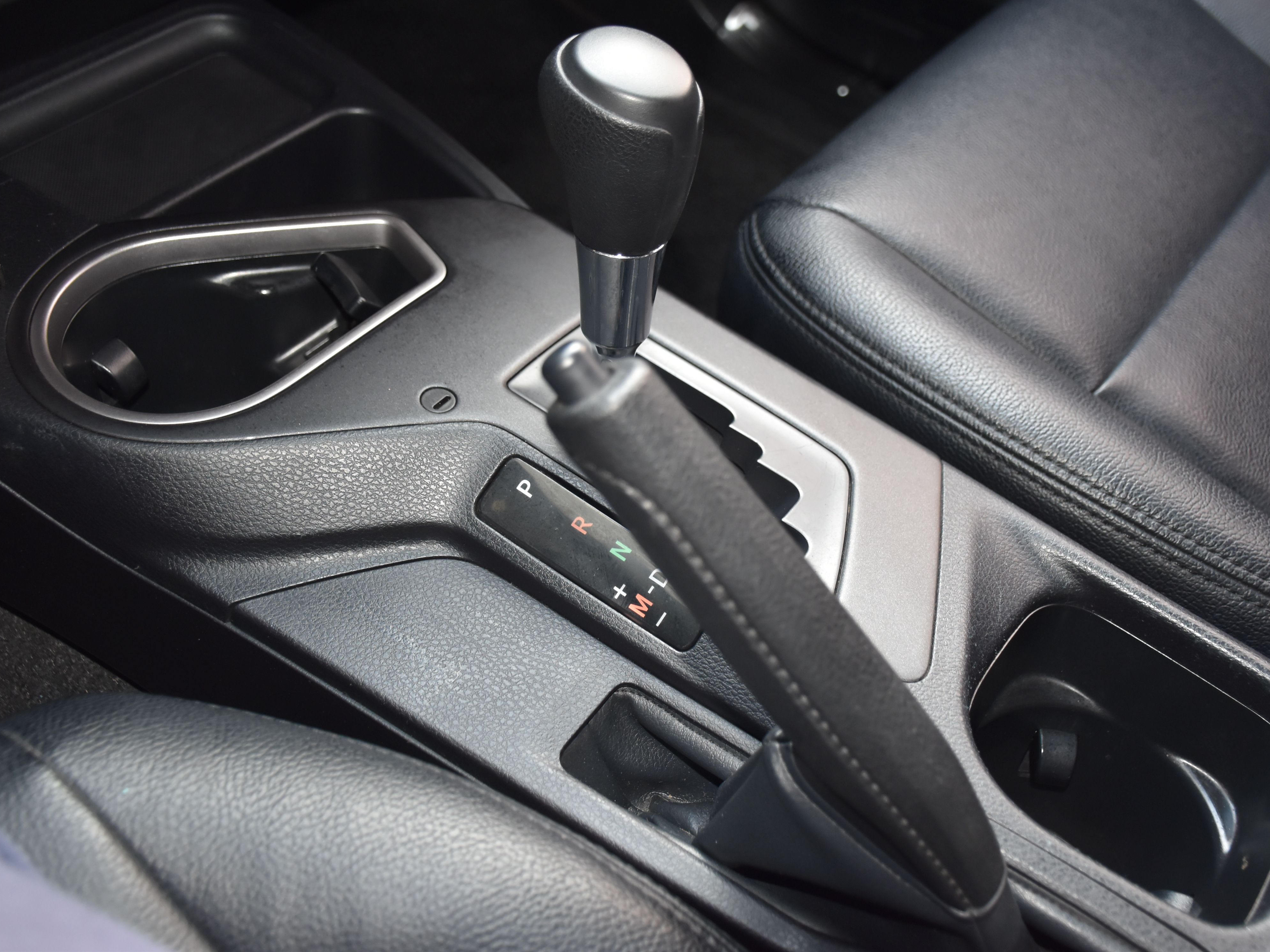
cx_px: 685
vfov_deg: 36.8
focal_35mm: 39
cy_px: 475
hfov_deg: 47.8
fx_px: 1431
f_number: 3.8
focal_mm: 24
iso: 800
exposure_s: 1/60
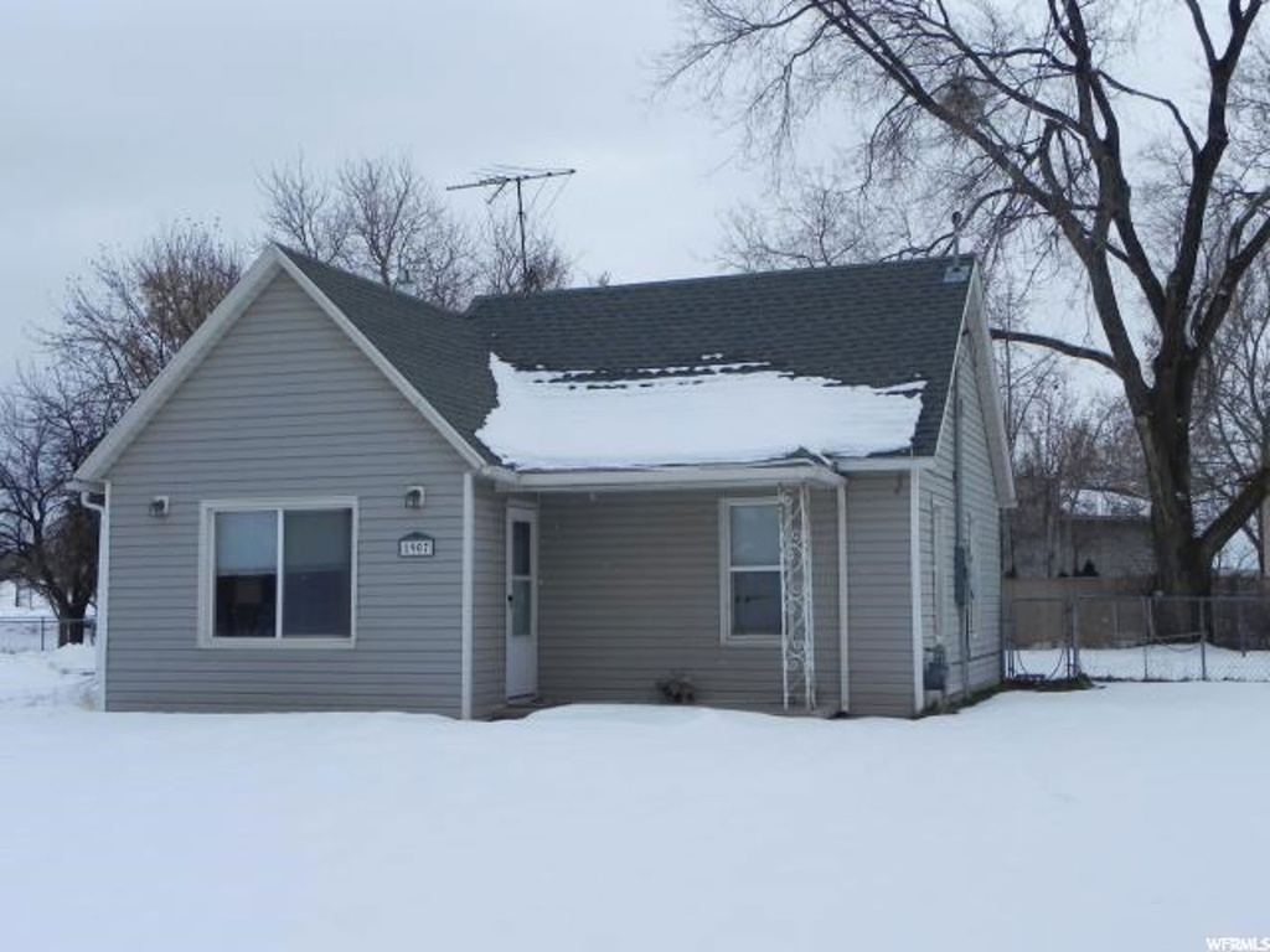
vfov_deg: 31.5
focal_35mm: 46
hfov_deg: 41.2
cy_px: 476
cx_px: 635
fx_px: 1688
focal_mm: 8.2
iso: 160
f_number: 6.3
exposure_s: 1/395
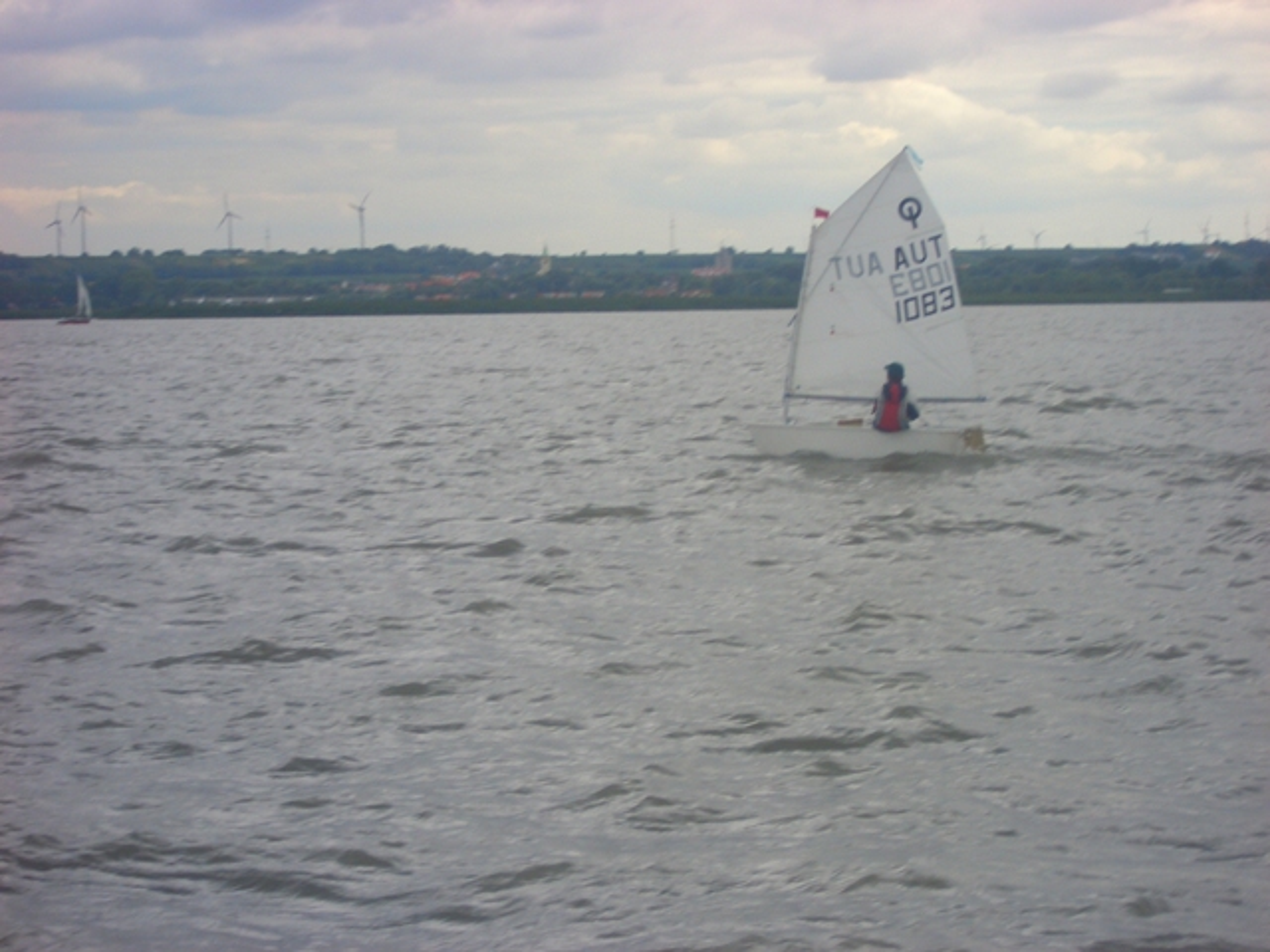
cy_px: 476
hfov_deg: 18.7
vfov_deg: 14.1
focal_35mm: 105
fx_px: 3852
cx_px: 635
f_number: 7.7
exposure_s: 1/125
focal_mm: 17.4
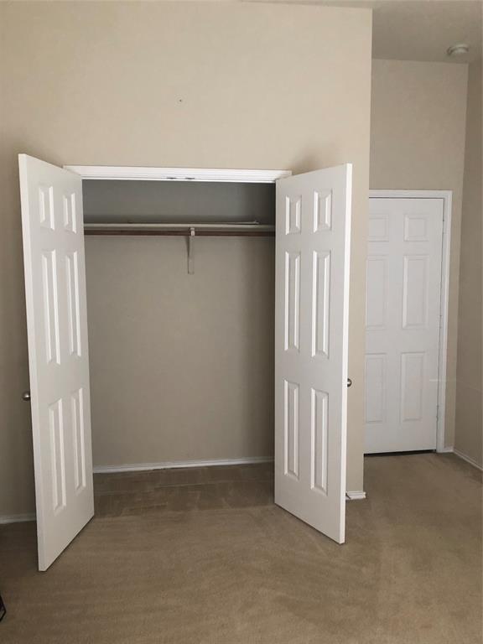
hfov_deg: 49.7
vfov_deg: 63.4
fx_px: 521
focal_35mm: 28
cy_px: 322
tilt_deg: -6.0
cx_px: 242
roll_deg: +0.9
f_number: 1.8
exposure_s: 1/15
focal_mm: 3.99
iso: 64
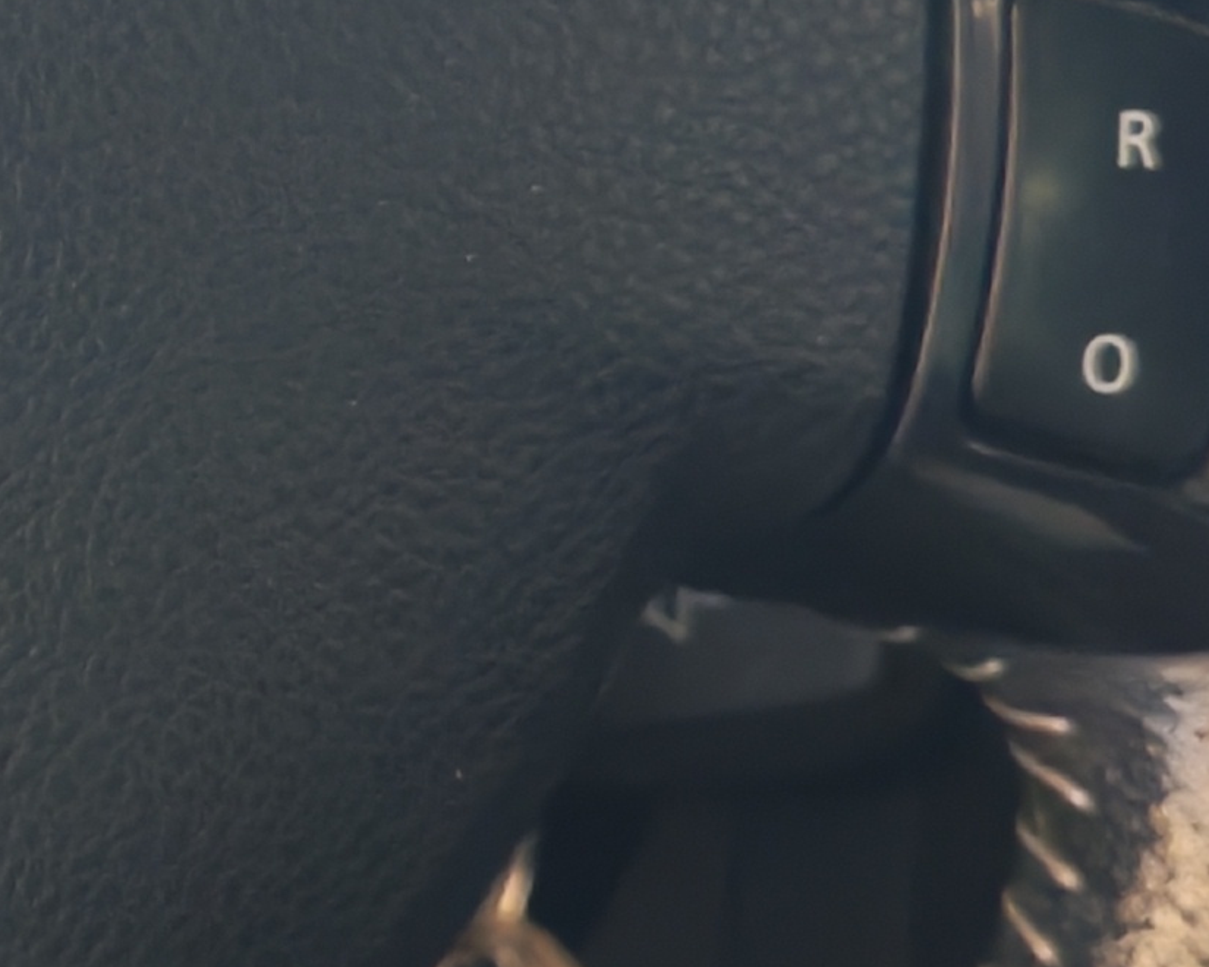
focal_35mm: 155
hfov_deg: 11.5
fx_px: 5546
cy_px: 198
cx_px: -991
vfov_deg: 9.9
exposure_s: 1/50
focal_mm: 6.12
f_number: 1.9
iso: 1250
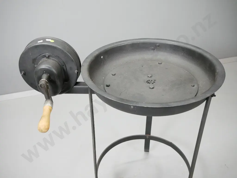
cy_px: 89
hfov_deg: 53.9
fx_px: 233
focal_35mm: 34
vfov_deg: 41.8
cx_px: 118
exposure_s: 1/80
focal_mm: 17
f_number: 5
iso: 3200
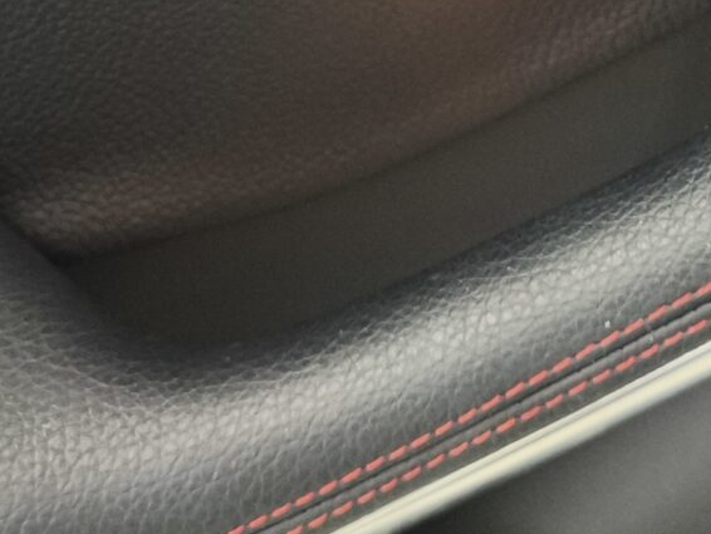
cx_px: 462
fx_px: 2137
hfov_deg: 18.8
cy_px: -353
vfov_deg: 13.2
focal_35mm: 104
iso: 1250
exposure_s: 1/33.3
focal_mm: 5.35
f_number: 1.7
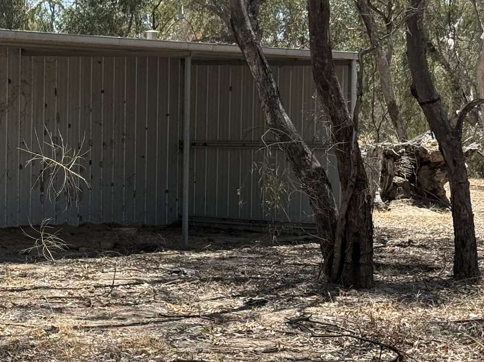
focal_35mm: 110
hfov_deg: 17.5
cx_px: 12
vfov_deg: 13.5
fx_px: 1538
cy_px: 168
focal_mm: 6.76
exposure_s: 1/1883
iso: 64
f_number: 1.78
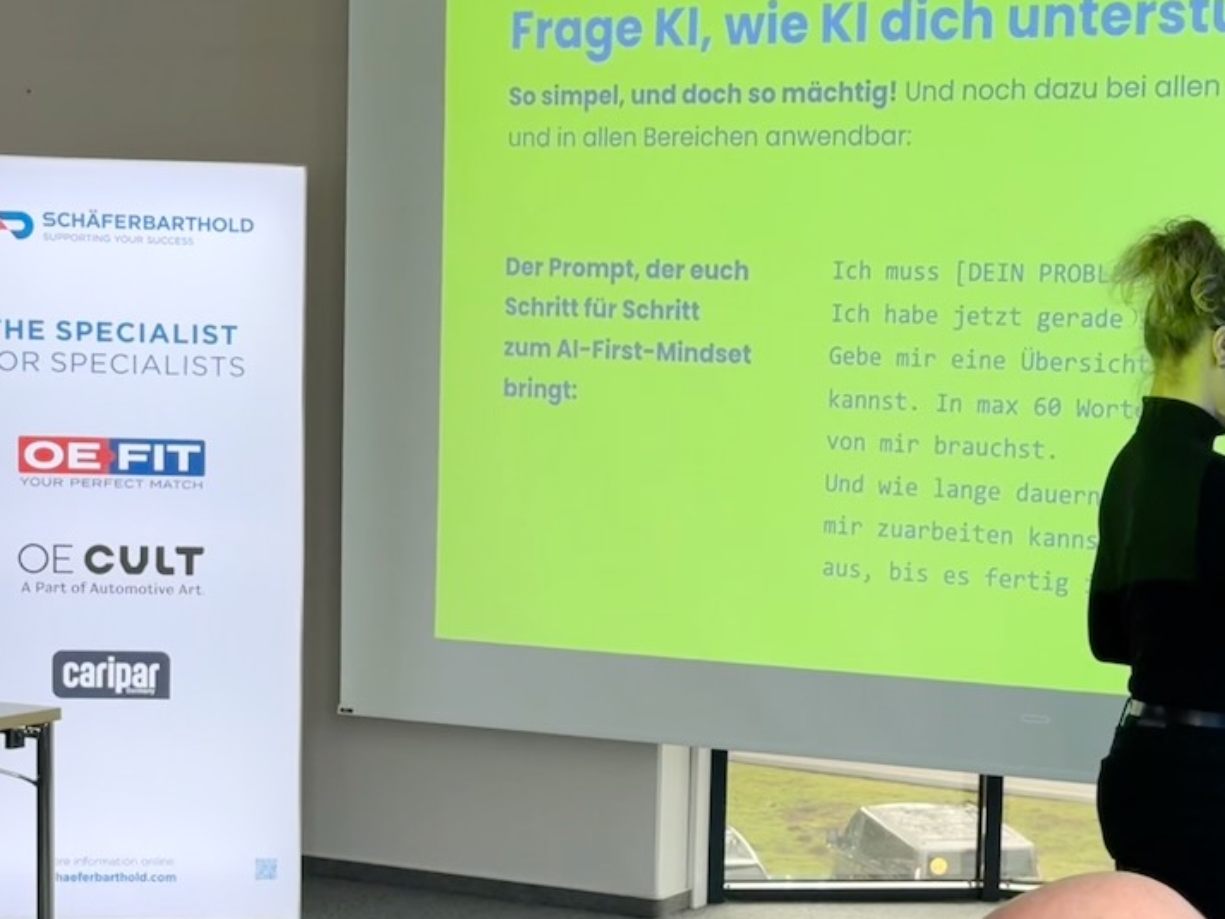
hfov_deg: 22.7
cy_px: 628
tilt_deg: -0.6
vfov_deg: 17.1
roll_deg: -1.0
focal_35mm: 86
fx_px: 3044
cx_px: 640
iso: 80
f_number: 1.78
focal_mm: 6.76
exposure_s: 1/121
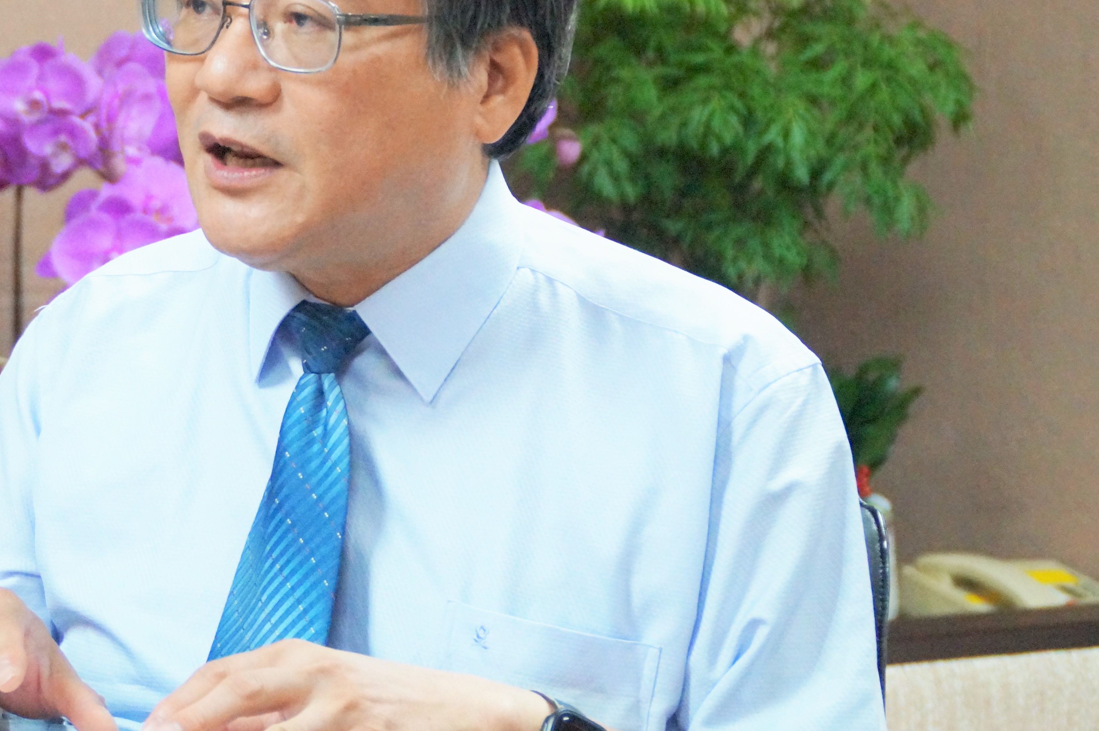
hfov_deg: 12.8
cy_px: 198
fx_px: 4882
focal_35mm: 160
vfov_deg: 8.6
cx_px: 320
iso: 3200
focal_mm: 70
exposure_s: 1/160
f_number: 5
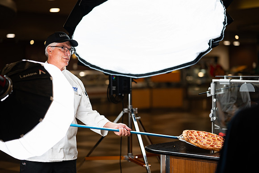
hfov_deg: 23.9
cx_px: 130
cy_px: 86
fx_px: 611
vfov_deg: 16.1
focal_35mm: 85
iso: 100
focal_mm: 85
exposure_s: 1/320
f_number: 1.8
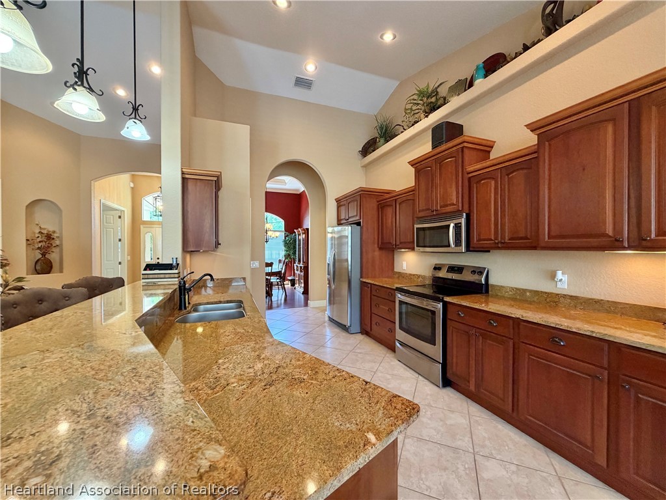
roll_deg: +0.8
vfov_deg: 85.7
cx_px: 333
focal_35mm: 14
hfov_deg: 102.1
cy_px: 250
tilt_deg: -0.8
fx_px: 269
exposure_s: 1/60
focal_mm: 2.22
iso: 320
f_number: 2.2
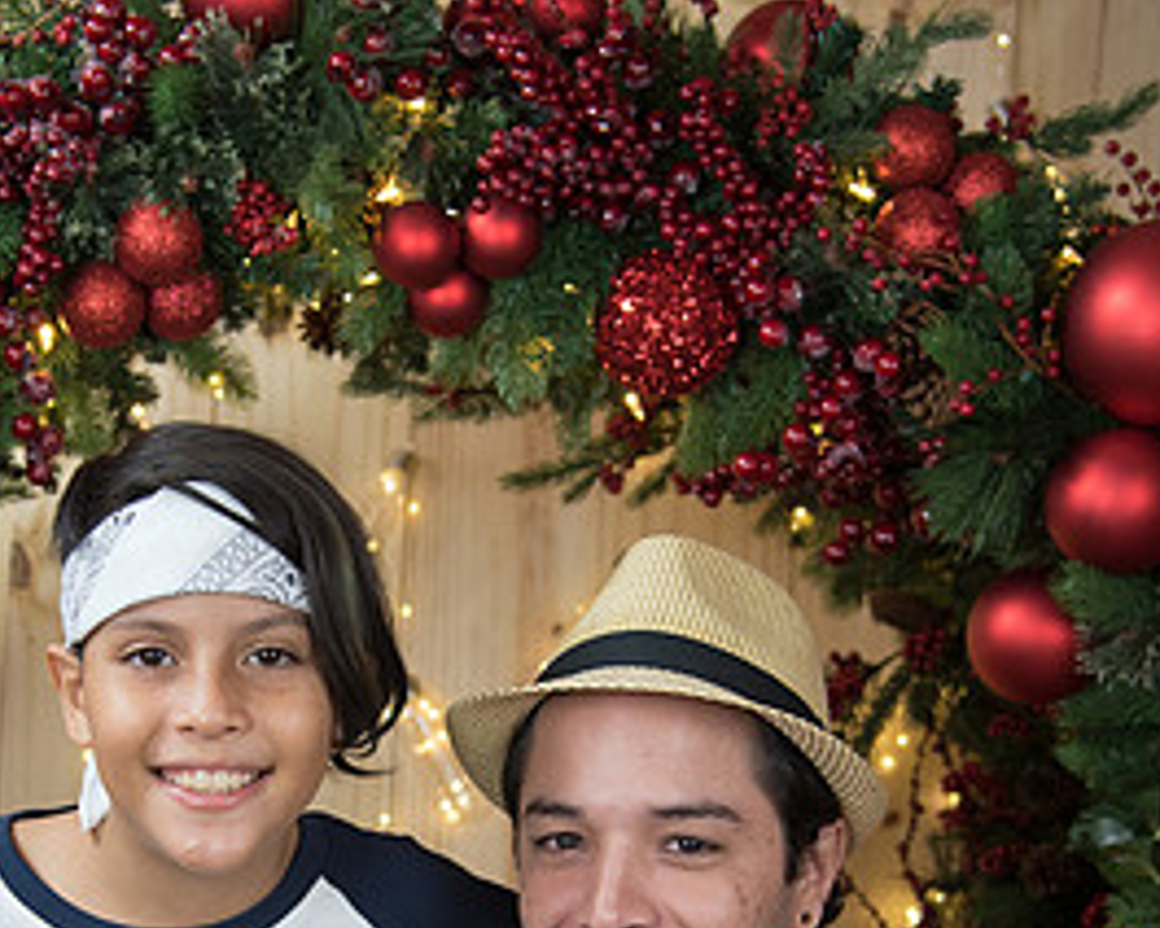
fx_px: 2987
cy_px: 803
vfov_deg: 17.4
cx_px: 362
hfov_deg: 21.9
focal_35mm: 87
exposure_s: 1/60
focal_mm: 38
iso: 1000
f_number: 4
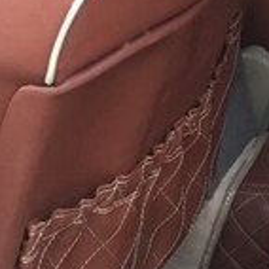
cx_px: 426
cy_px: -73
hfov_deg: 13.6
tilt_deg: -18.8
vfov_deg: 14.1
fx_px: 1046
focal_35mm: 119
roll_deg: +1.9
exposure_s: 1/33
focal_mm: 4.15
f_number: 2.2
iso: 200
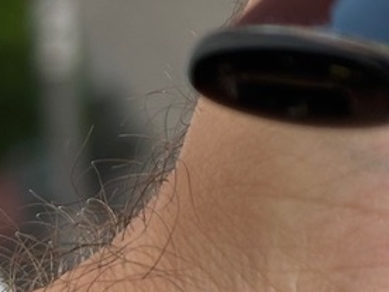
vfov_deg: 6.5
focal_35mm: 223
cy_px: -271
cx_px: 678
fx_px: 2506
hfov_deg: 8.6
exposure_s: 1/458
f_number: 1.78
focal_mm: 6.86
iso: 64
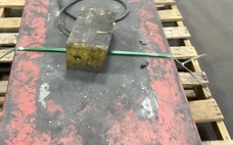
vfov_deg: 23.8
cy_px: 49
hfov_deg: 37.6
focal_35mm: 54
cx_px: 110
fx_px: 343
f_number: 1.8
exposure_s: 1/40
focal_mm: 3
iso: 200
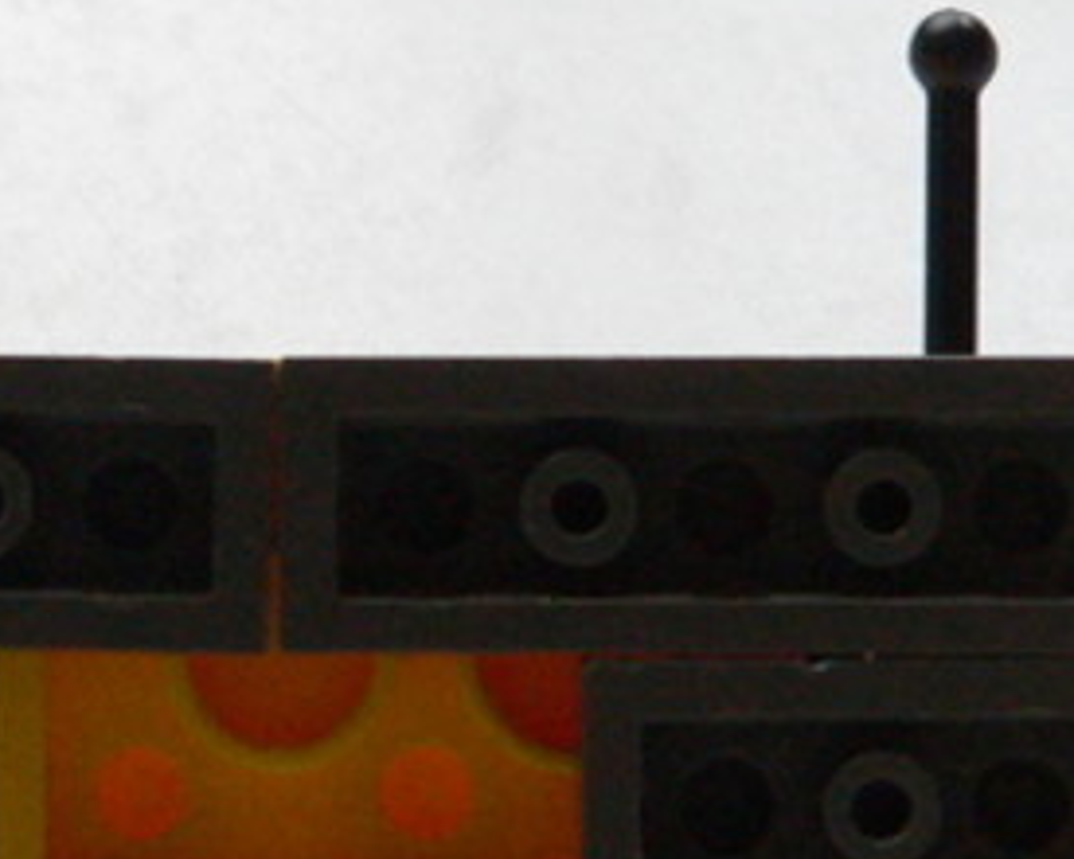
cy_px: 588
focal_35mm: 115
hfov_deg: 16.5
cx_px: 152
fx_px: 3655
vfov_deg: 13.4
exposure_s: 1/200
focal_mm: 6
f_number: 4
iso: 400
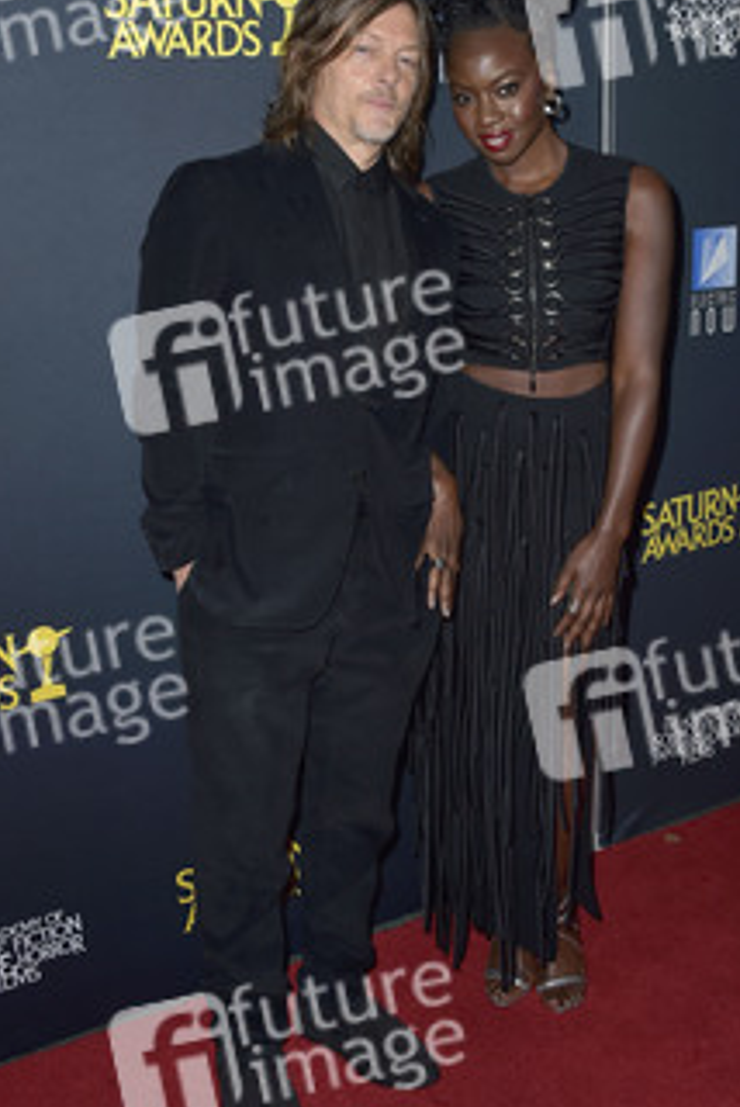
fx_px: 1231
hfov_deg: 33.5
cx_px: 389
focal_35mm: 40
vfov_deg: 48.4
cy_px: 526
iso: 250
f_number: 6.3
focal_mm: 32
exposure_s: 1/250
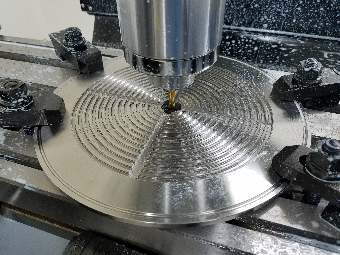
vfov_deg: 53.1
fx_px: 255
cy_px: 128
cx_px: 170
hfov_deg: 67.3
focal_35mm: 26
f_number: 1.7
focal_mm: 4.2
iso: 160
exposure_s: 1/60
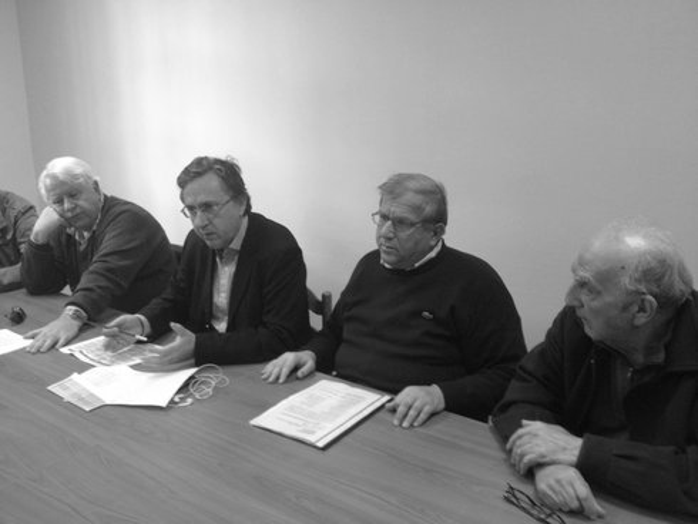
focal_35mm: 35
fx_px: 706
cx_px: 349
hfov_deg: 52.6
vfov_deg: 40.7
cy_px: 262
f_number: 2.4
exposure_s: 1/20
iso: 100
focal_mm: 4.28
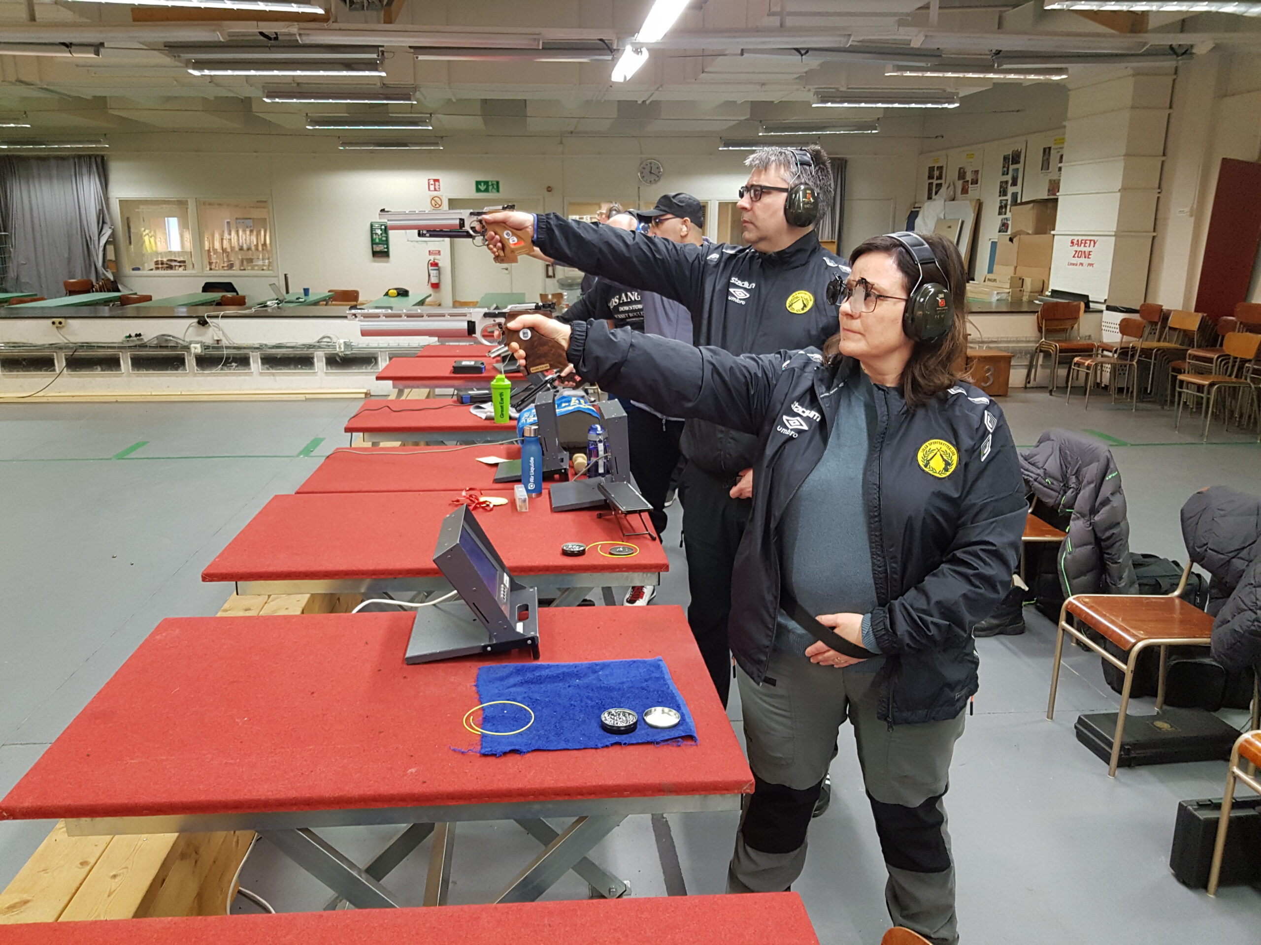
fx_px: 947
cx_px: 630
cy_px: 472
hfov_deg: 67.3
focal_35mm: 26
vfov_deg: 53.1
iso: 160
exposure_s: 1/50
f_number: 1.7
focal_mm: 4.2
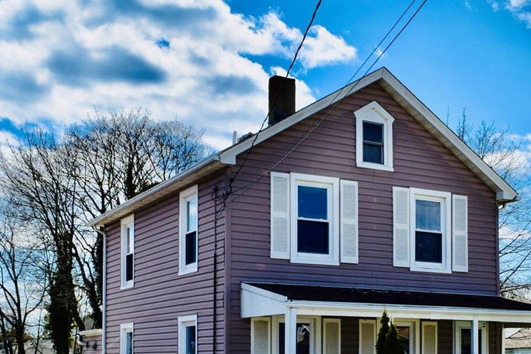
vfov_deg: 22.6
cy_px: 339
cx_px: 357
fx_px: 855
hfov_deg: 34.2
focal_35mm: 58
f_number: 14
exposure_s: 1/200
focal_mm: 18
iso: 100
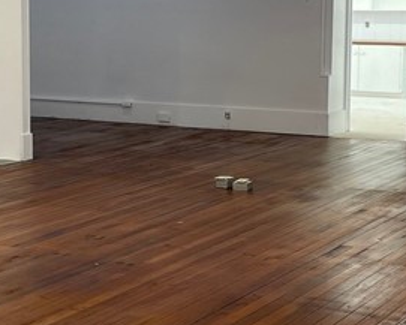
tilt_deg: -6.7
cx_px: 78
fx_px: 1154
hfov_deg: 19.7
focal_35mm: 96
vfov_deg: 16.0
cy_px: 115
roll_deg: +0.6
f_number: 1.6
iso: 64
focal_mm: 4.2
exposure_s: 1/60
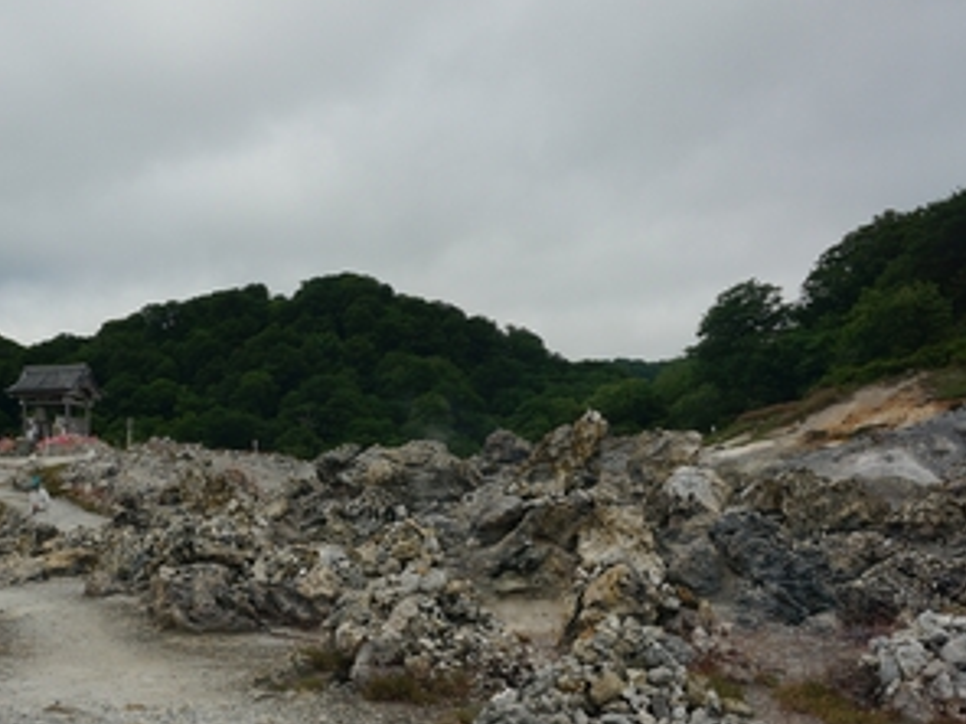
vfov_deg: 37.4
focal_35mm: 38
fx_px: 1060
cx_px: 282
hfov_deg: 47.7
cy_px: 476
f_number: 11
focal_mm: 16
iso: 100
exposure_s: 1/100
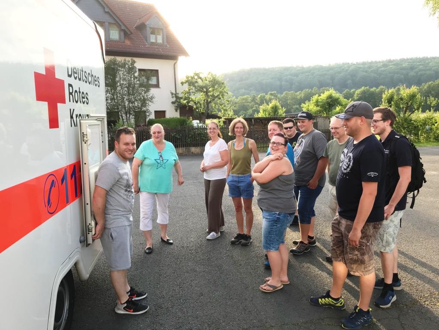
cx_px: 220
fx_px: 355
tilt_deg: -5.9
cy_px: 165
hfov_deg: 63.4
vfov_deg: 49.7
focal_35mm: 28
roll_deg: +1.7
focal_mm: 3.99
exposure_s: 1/154
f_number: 1.8
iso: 20
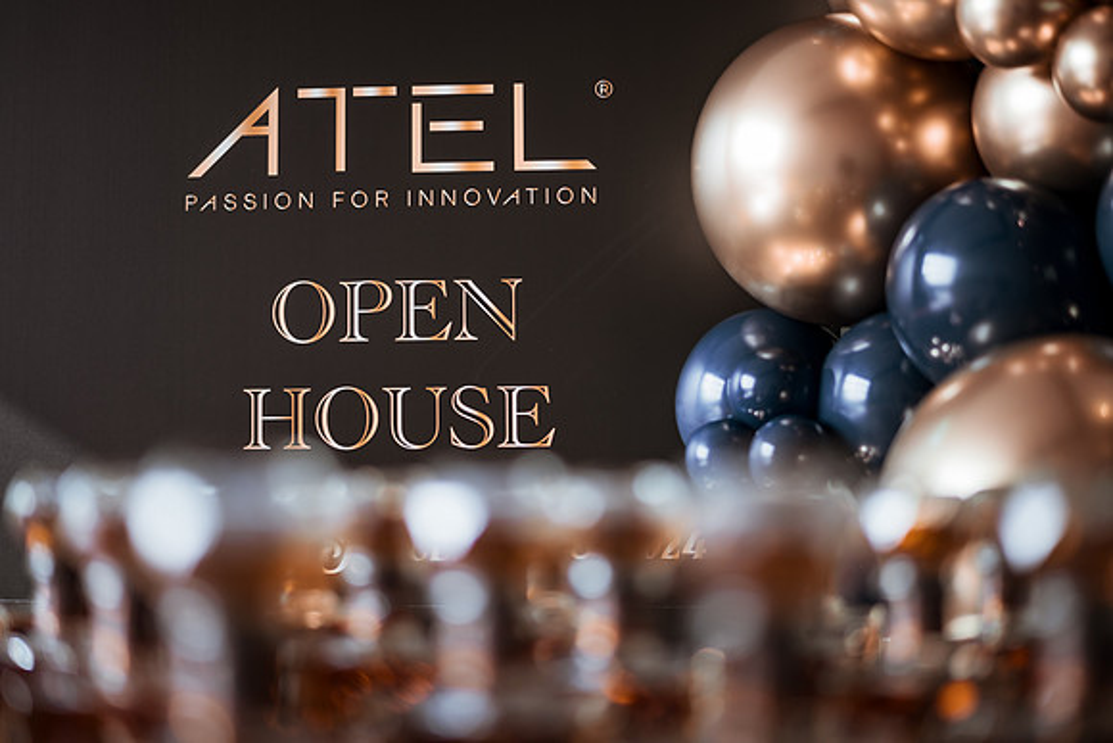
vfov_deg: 23.4
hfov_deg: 34.5
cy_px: 372
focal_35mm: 58
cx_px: 556
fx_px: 1794
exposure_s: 1/1000
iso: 200
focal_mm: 58
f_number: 1.4
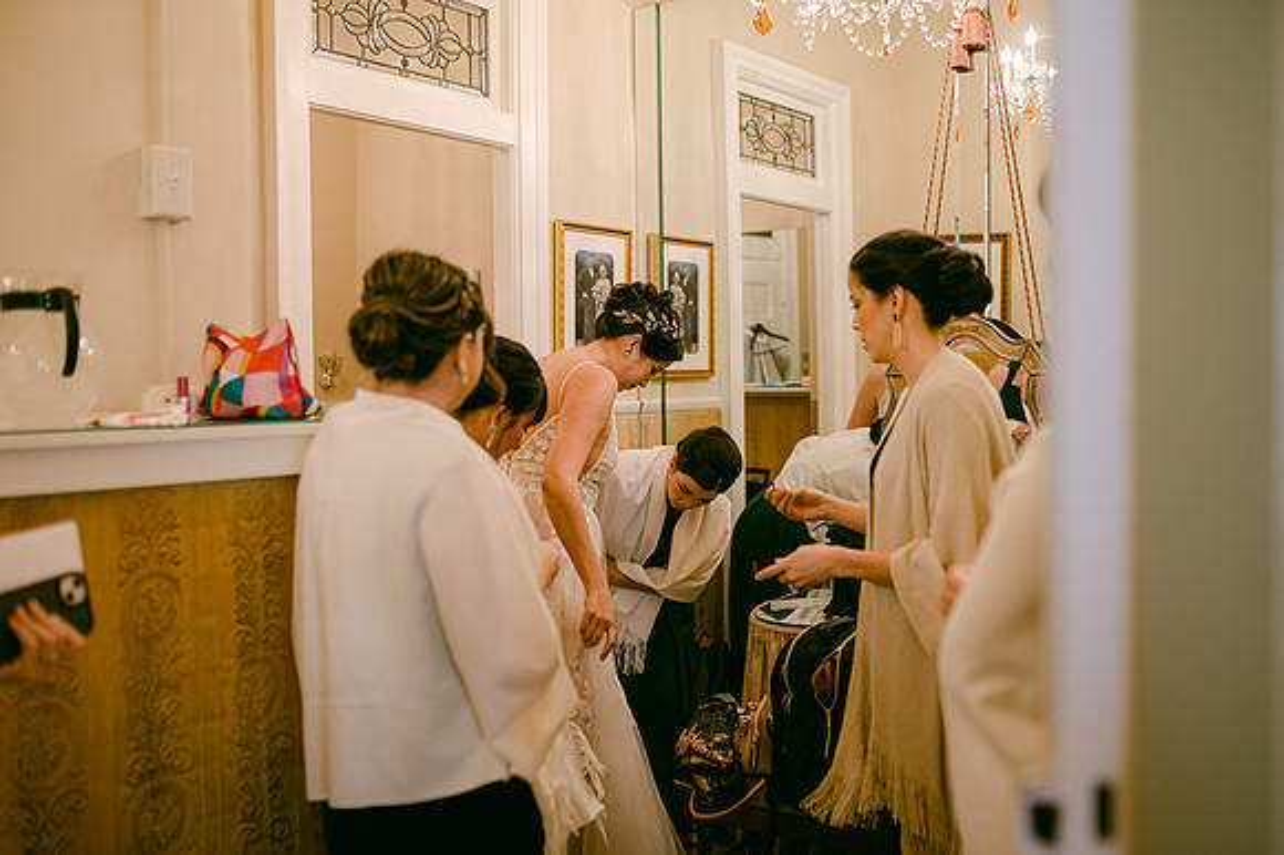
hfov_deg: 54.5
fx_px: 1248
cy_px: 428
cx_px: 642
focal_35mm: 35
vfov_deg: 37.8
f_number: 2
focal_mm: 35
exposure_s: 1/250
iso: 1000
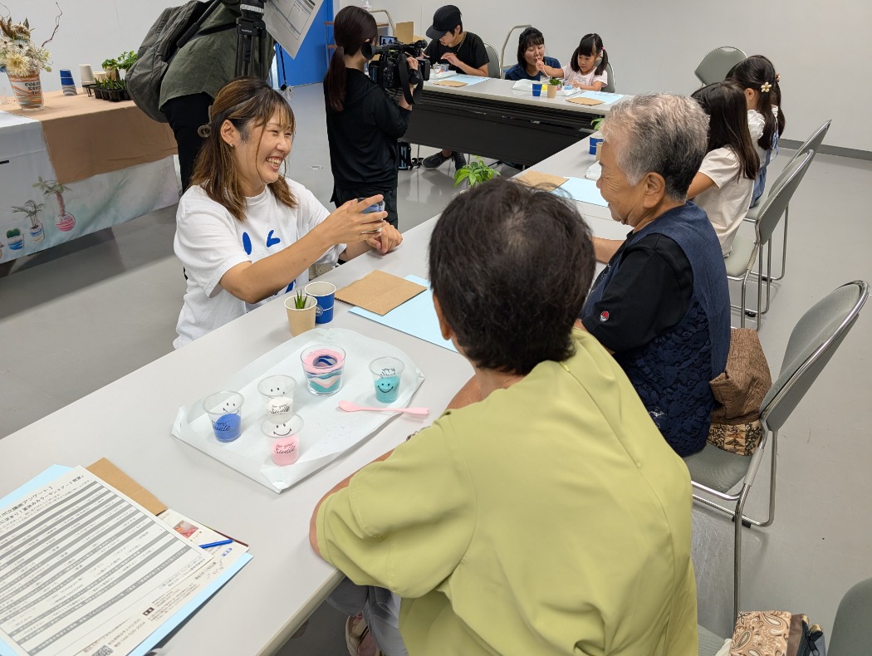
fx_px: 605
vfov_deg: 56.9
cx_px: 436
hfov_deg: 71.5
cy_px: 328
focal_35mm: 24
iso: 175
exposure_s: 1/100
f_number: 1.68
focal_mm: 6.9
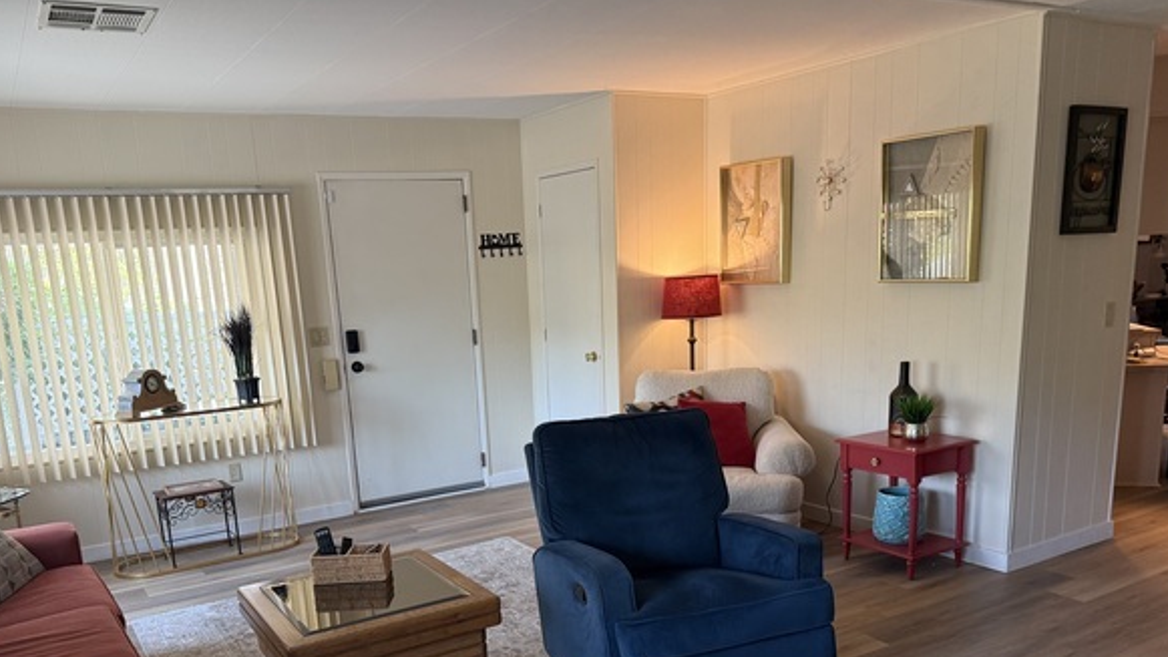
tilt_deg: -12.7
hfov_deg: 64.2
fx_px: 929
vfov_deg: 38.1
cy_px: 480
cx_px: 546
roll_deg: +2.7
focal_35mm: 30
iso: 200
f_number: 1.78
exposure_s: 1/60
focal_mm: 6.76
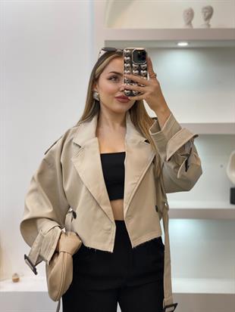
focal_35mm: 52
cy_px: 156
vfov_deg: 36.8
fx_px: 470
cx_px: 118
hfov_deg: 28.0
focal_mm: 6
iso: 80
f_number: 2
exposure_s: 1/100
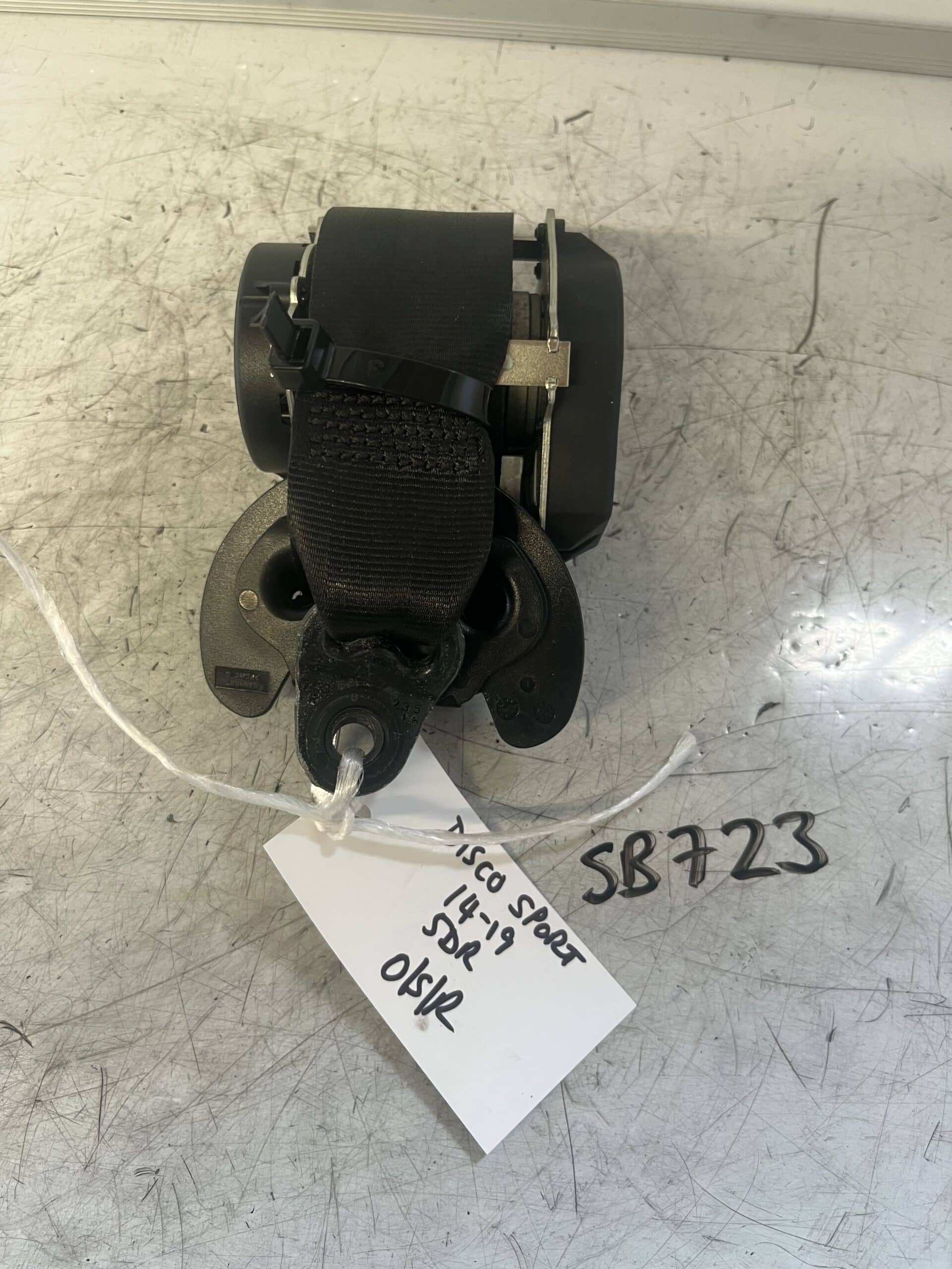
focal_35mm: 26
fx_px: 953
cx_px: 476
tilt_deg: -68.4
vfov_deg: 67.3
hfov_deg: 53.1
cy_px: 634
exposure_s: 1/50
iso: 80
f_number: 1.6
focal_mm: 5.1
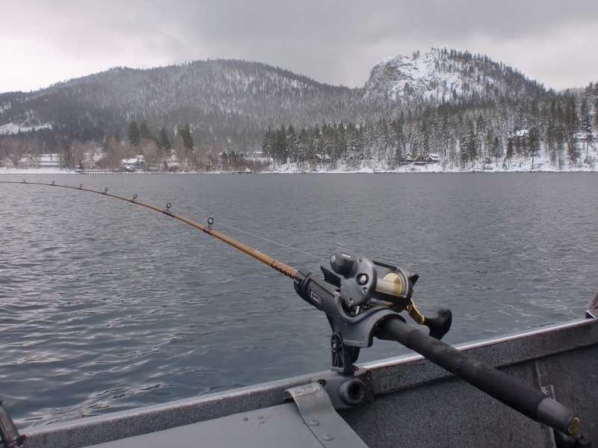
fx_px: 605
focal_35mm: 35
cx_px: 299
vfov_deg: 40.7
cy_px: 224
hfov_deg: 52.6
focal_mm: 6.3
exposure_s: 1/500
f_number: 3.1
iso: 64
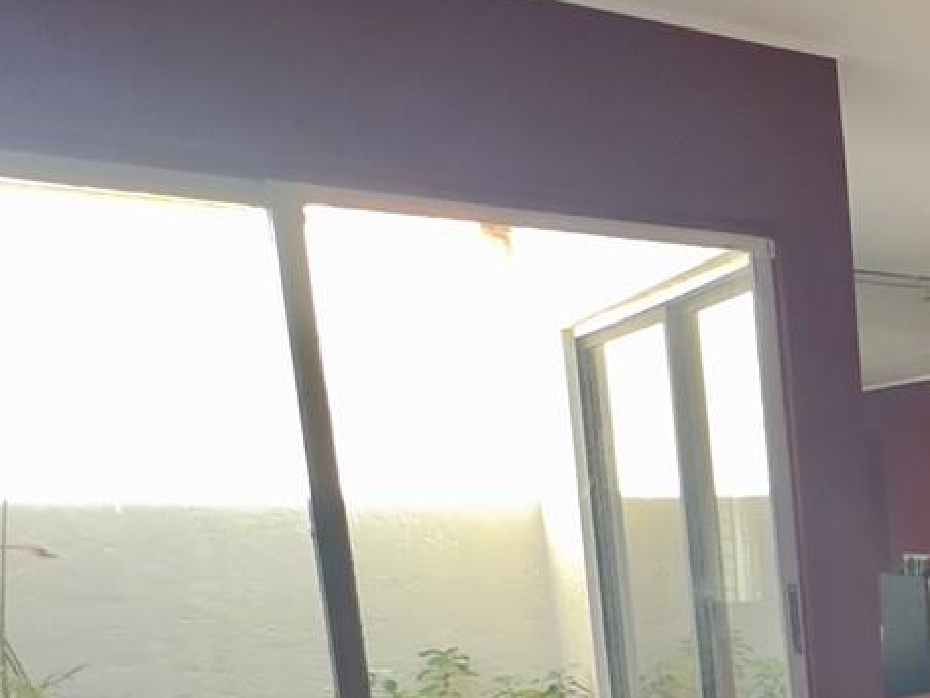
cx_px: 1467
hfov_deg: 25.9
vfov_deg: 28.0
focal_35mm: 49
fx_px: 1317
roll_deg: +1.6
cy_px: 690
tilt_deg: -8.2
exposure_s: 1/120
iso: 250
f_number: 2.2
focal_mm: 2.22
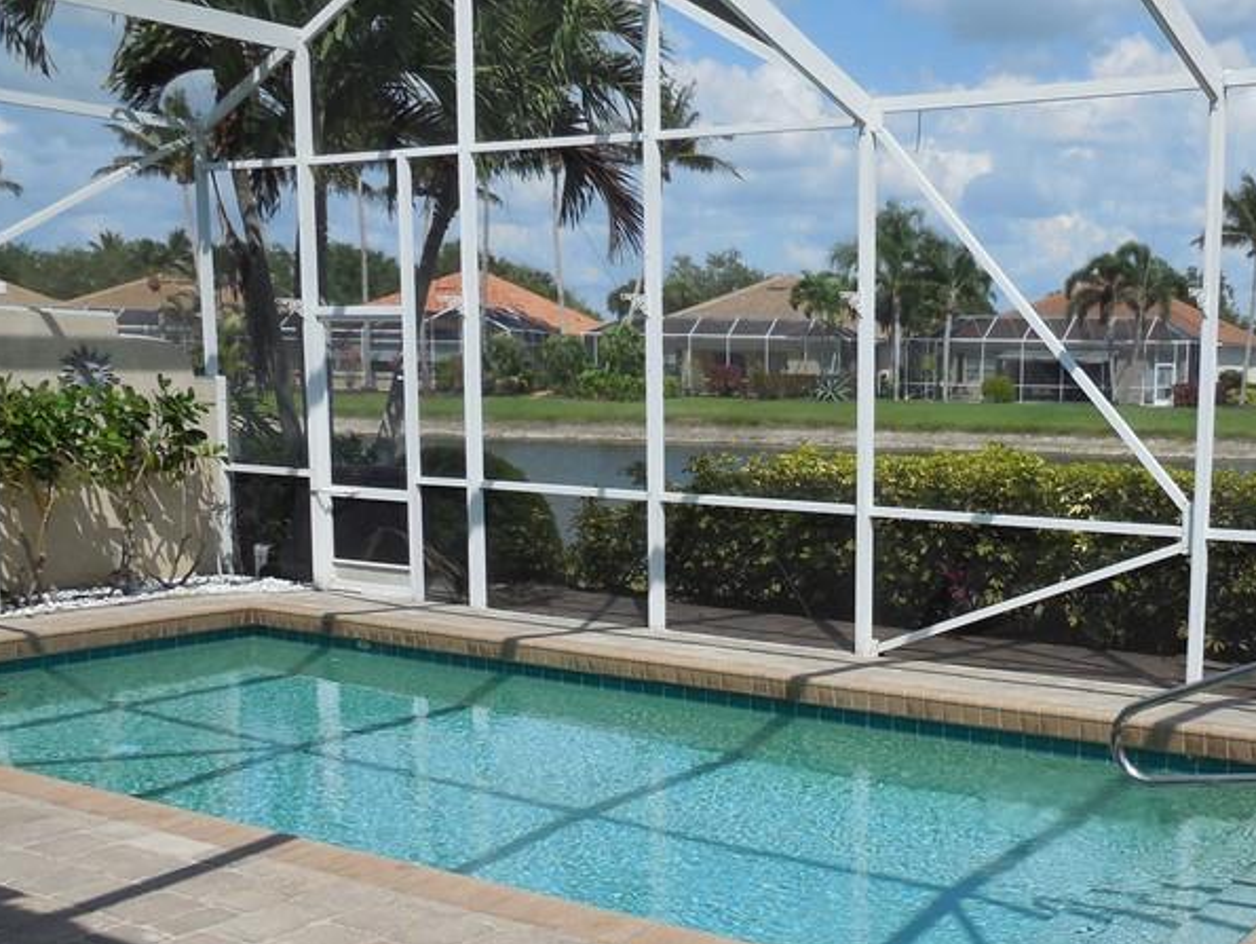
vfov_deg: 33.3
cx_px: 901
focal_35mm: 43
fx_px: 1561
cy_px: 640
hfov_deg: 42.8
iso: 125
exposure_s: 1/1600
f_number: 3.1
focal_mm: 4.5
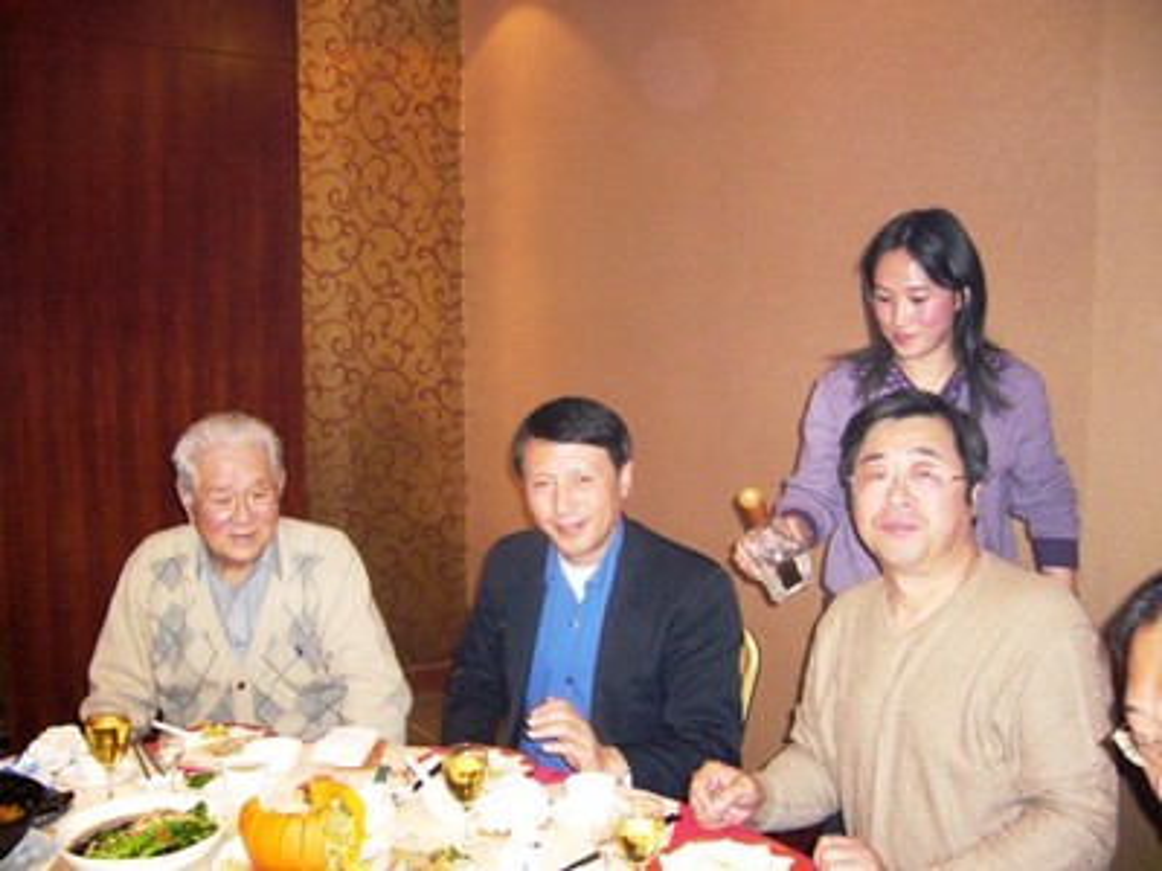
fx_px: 1175
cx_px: 581
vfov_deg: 40.7
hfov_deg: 52.6
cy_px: 436
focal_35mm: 35
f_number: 2.8
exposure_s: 1/60
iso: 400
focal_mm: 5.8
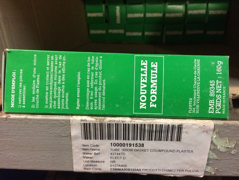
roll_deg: -0.1
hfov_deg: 61.6
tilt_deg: -20.9
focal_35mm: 29
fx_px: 200
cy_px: 90
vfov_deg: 48.3
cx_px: 120
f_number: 2.2
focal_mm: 4.15
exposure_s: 1/17
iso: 400
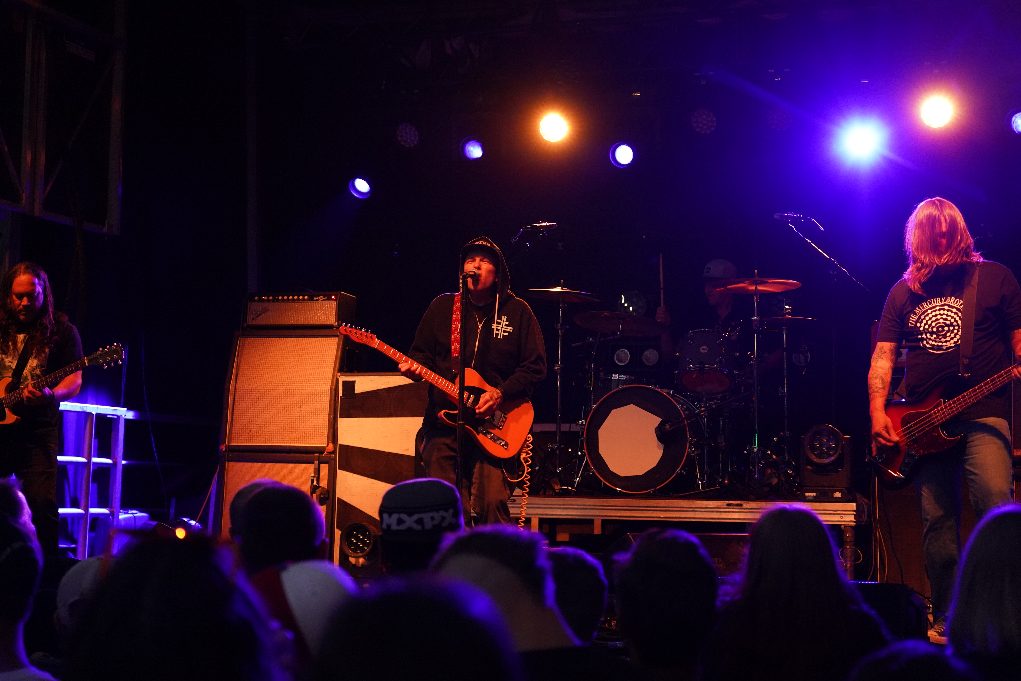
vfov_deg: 22.6
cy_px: 340
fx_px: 1702
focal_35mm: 60
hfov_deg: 33.4
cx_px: 510
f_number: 4
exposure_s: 1/160
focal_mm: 60
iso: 6400
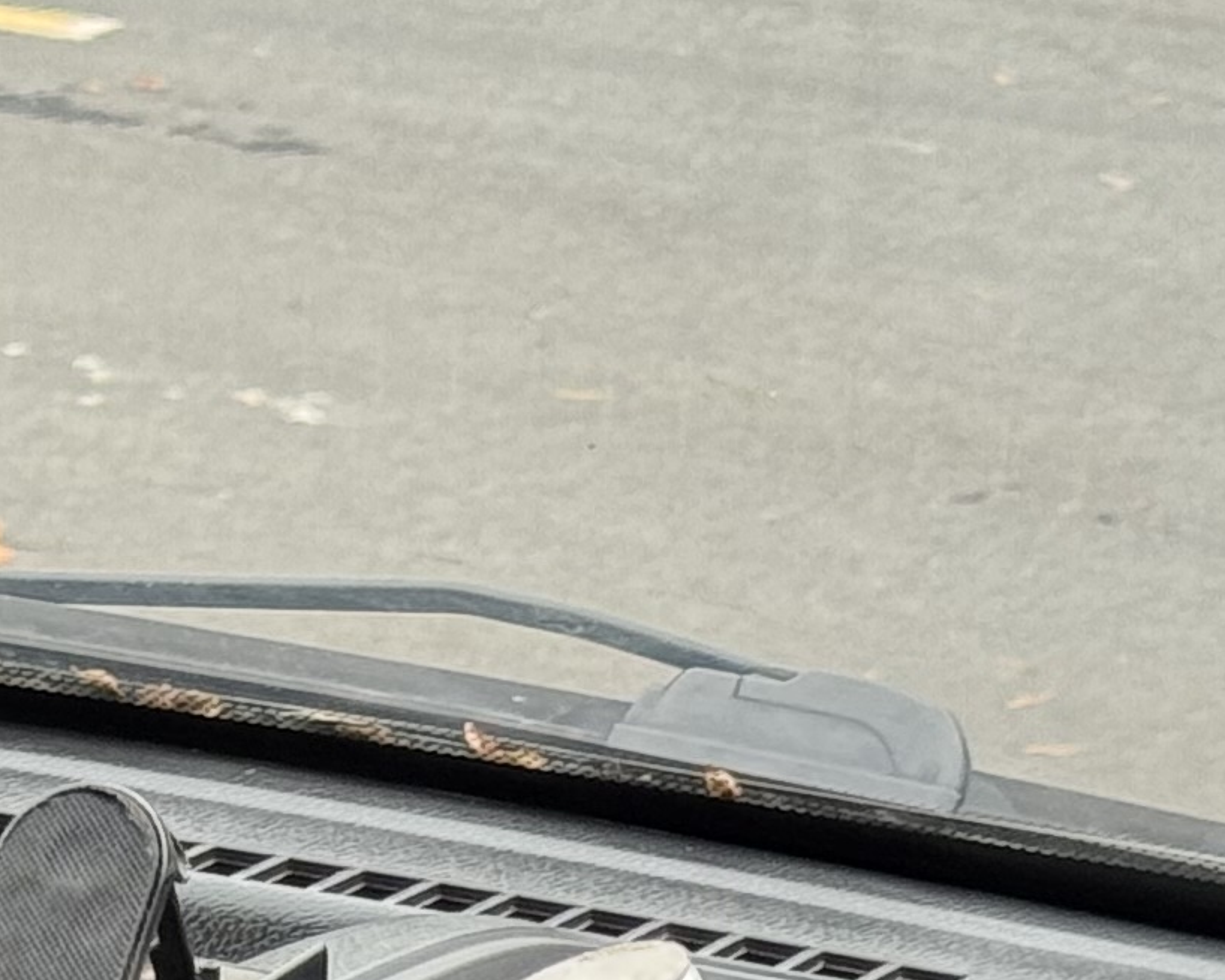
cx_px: -891
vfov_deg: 6.5
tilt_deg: -22.0
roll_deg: -0.9
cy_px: 1863
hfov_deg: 8.1
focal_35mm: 231
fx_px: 8373
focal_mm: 6.76
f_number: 1.78
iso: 125
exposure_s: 1/60
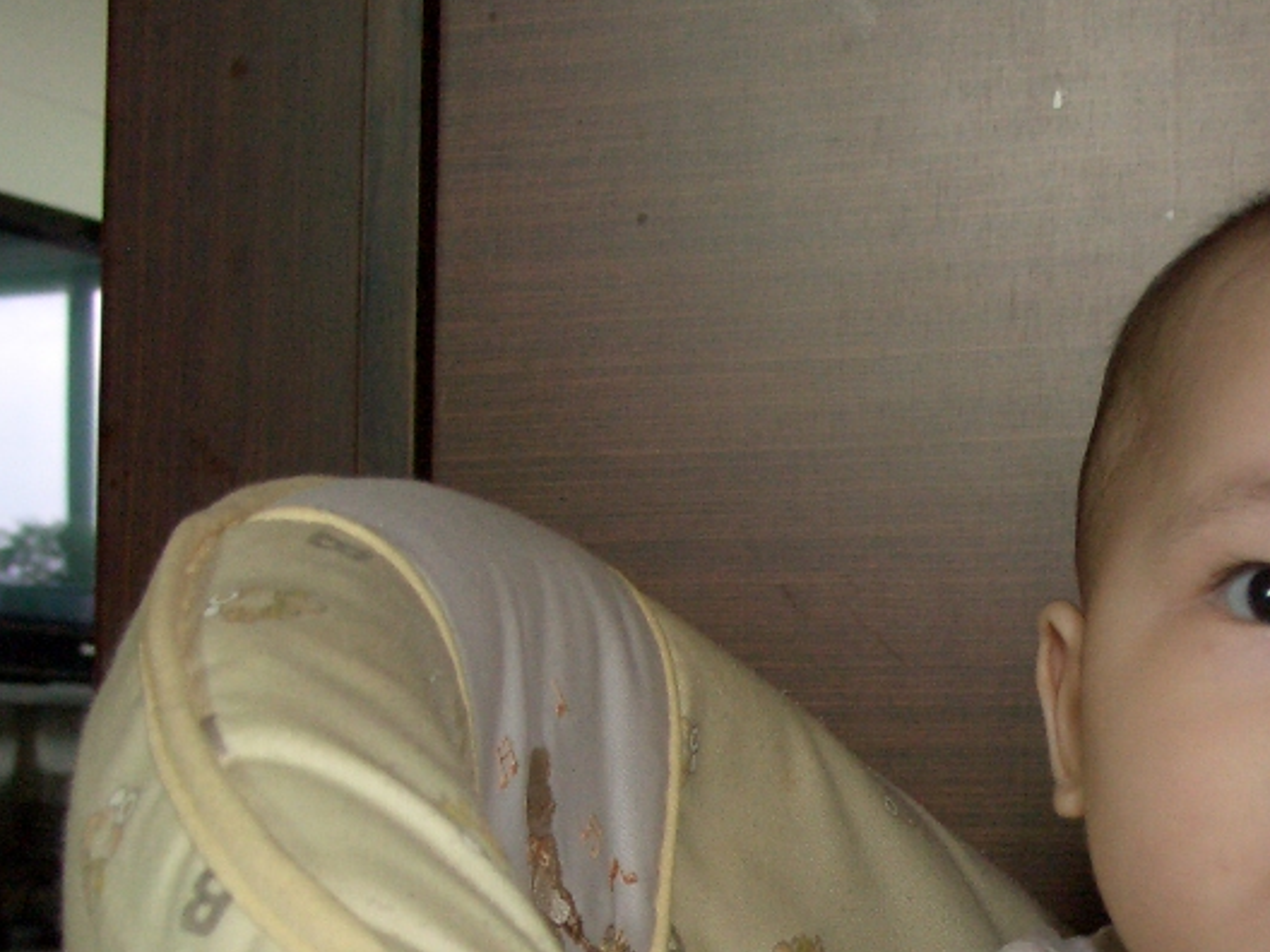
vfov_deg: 18.2
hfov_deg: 23.8
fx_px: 2935
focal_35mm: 80
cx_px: 1114
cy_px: 846
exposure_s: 1/60
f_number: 2.8
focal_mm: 7.1
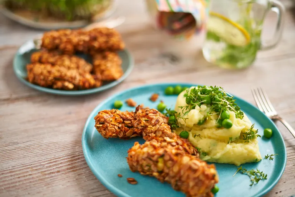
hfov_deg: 39.6
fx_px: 410
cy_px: 98
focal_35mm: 50
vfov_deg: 27.0
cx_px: 148
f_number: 1.8
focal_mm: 50
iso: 160
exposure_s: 1/160
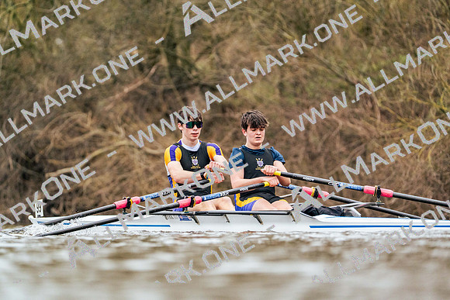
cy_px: 150
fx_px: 6114
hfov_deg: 4.2
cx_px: 225
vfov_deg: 2.8
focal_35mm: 489
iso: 5000
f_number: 6.3
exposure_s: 1/2000
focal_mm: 489
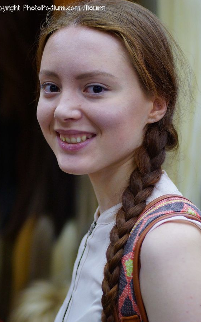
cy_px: 161
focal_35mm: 138
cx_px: 97
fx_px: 1209
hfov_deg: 9.5
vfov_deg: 15.1
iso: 1000
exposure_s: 1/100
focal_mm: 90
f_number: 2.8
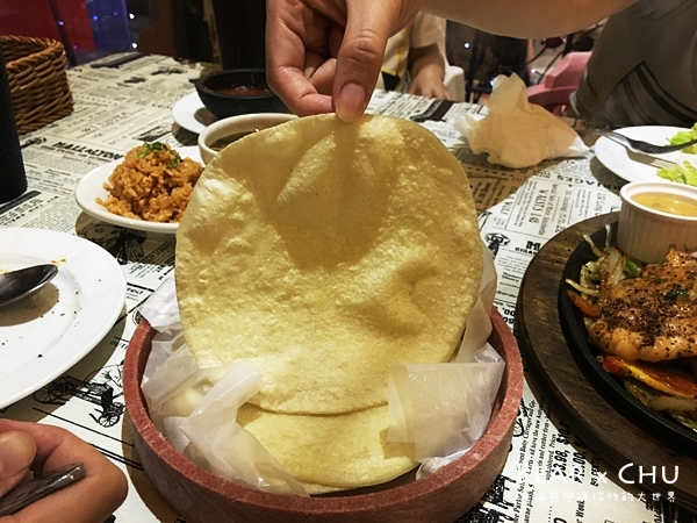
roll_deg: -2.1
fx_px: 584
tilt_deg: -32.2
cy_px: 262
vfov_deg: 48.2
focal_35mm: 29
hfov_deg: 61.7
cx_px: 348
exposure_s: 1/15
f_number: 2.2
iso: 200
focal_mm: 4.15
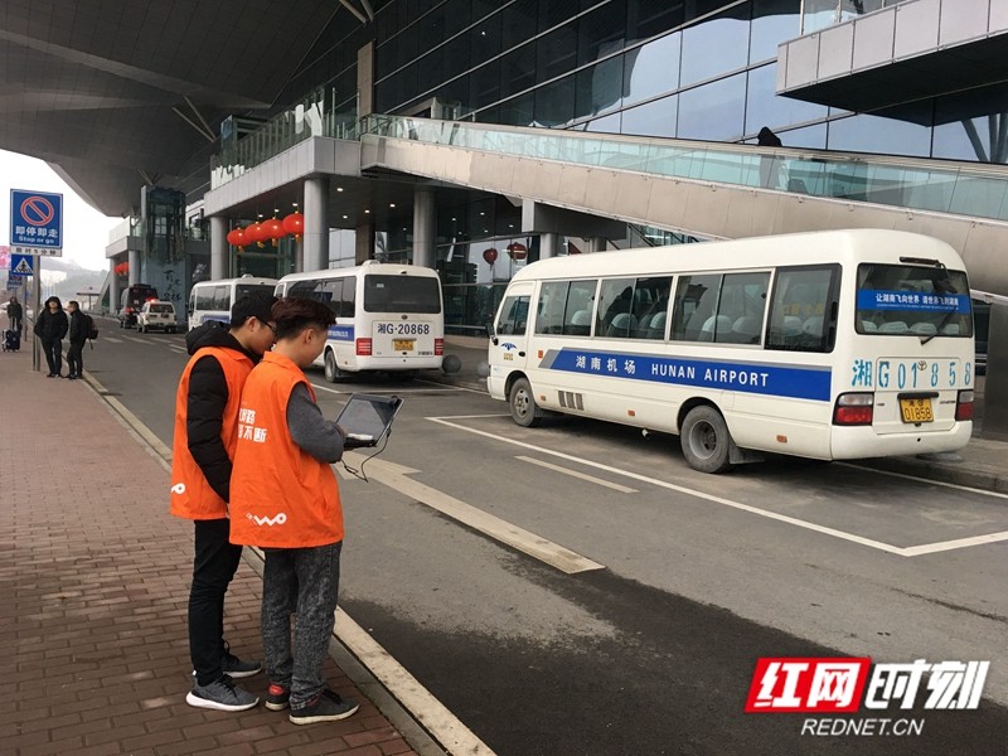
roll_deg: -2.3
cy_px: 378
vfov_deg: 48.2
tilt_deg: -4.9
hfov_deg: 61.7
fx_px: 844
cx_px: 504
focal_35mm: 29
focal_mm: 4.15
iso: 40
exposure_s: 1/33
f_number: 2.2
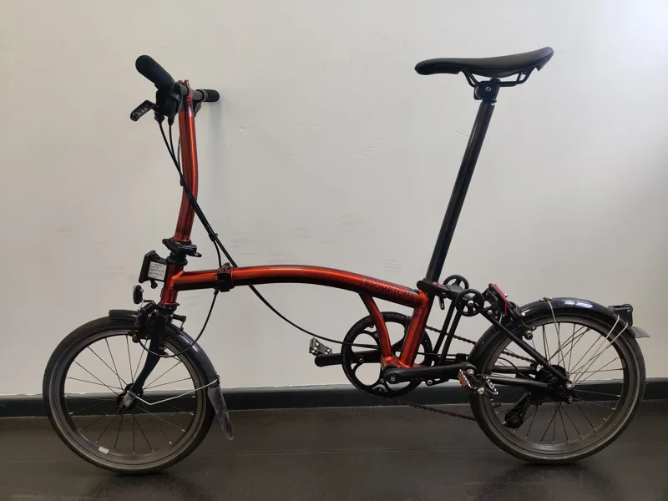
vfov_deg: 51.4
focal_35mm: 27
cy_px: 250
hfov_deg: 65.3
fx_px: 521
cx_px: 334
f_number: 1.65
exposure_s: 1/50
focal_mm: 4.75
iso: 200
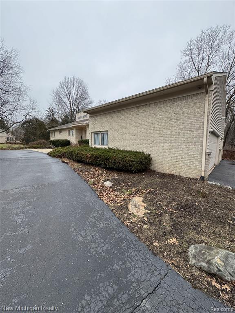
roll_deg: -0.9
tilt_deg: -4.9
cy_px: 156
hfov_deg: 85.7
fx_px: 127
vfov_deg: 102.1
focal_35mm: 14
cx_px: 118
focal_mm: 2.22
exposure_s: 1/260
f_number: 2.2
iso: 40
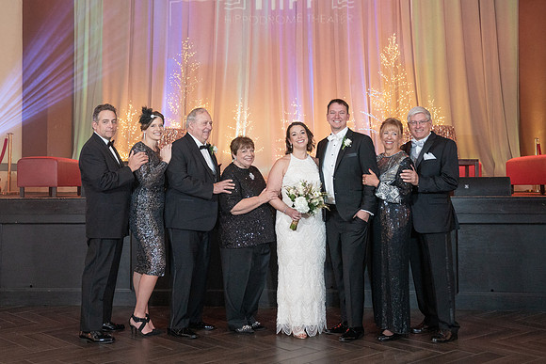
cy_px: 157
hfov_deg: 43.7
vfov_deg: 30.0
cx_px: 236
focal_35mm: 45
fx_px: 678
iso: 4000
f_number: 4
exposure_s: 1/125
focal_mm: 39
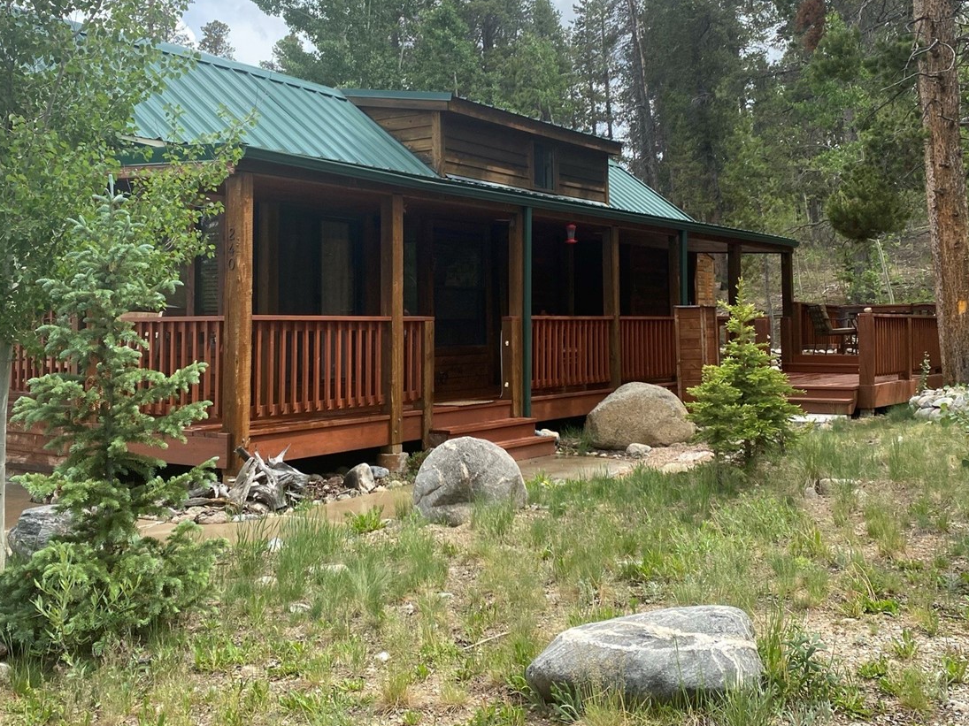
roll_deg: +0.4
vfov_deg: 37.5
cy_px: 265
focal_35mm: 38
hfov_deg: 48.9
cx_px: 446
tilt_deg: +3.5
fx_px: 1064
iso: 32
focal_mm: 4.25
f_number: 1.8
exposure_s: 1/1484
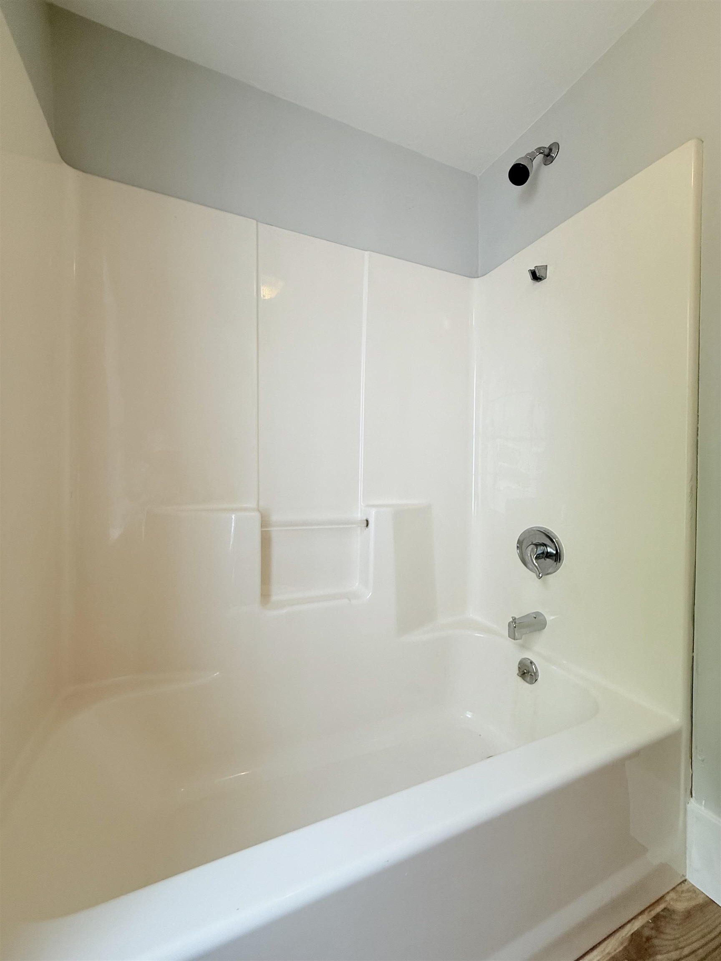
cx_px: 360
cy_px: 480
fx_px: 389
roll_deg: +0.2
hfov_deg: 85.7
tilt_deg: -1.0
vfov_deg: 102.1
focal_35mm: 14
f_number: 2.2
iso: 80
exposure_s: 1/120
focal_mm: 2.22
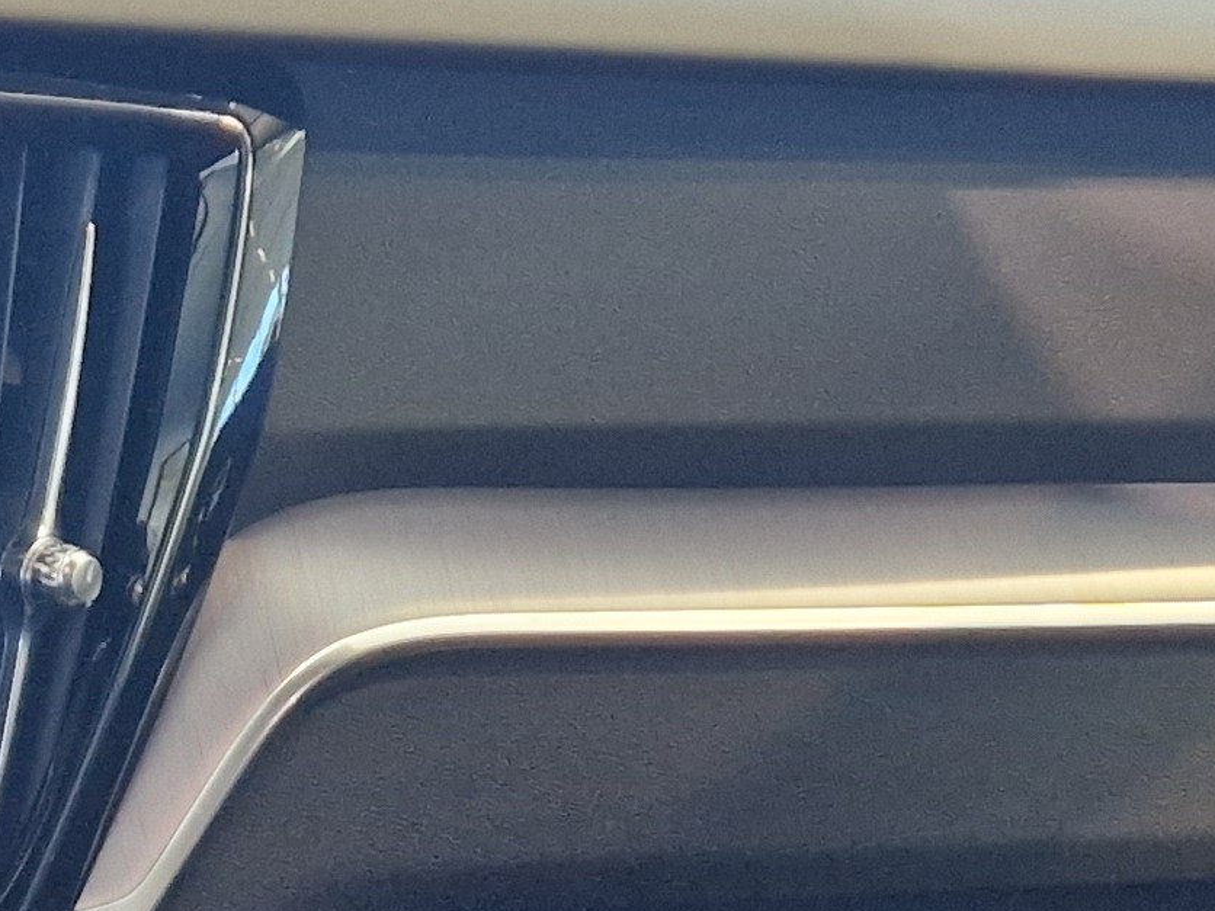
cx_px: -657
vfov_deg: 12.6
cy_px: 1457
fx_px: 3861
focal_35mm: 110
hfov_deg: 16.2
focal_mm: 5.4
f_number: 1.8
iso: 500
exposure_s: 1/100
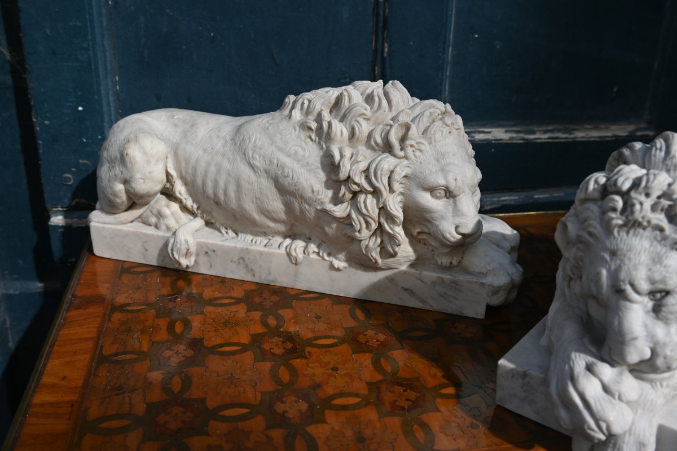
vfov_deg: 39.1
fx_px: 635
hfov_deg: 56.1
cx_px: 338
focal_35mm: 34
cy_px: 226
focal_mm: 22.5
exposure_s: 1/250
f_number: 5.6
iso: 125
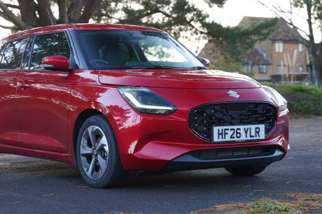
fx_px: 787
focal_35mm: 88
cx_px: 131
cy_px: 102
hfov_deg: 23.1
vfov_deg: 15.5
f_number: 4
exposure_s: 1/80
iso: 200
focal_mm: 70
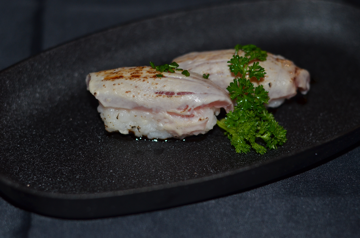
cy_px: 119
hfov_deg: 27.0
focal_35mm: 75
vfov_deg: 18.1
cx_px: 180
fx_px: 748
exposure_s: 1/60
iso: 640
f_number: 2.8
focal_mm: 50
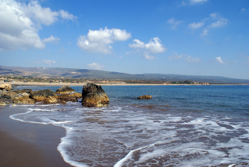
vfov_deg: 48.0
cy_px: 84
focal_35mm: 27
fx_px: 187
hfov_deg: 67.3
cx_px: 124
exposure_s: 1/320
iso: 100
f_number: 10
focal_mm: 18
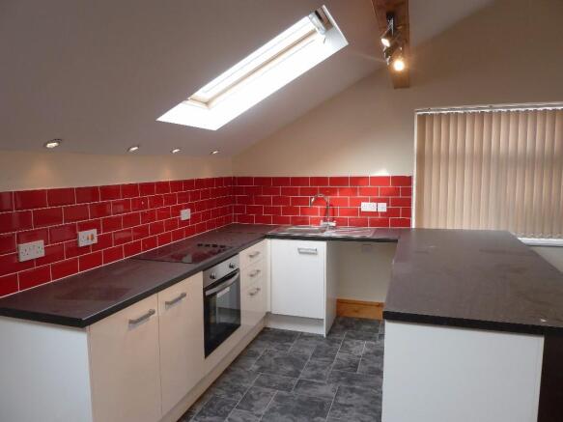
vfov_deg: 54.9
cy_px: 211
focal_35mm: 25
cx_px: 282
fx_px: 407
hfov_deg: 69.4
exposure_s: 1/30
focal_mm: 4.1
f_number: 3.3
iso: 100
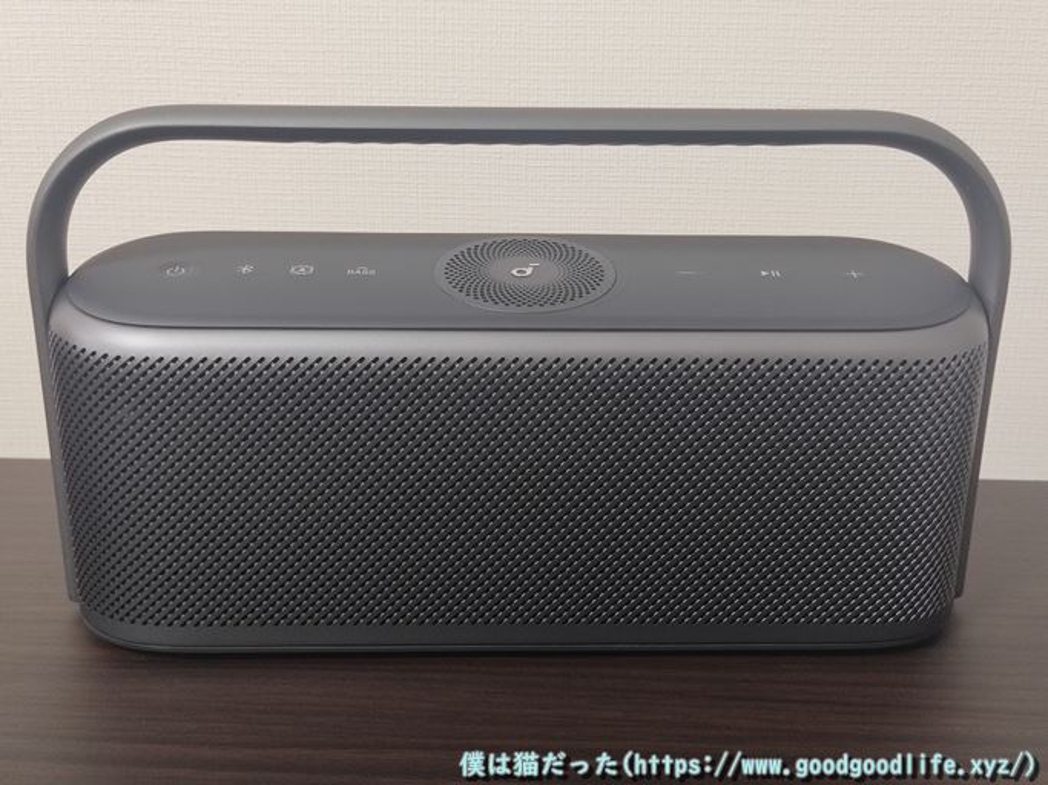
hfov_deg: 67.3
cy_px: 392
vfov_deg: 53.0
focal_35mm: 26
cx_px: 524
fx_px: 787
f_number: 1.79
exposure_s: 1/33
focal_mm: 4.74
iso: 569
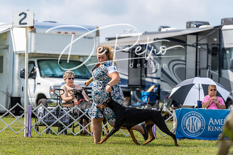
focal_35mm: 185
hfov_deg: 11.1
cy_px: 78
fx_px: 1198
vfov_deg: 7.4
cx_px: 116
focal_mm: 185
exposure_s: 1/1250
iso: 250
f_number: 4
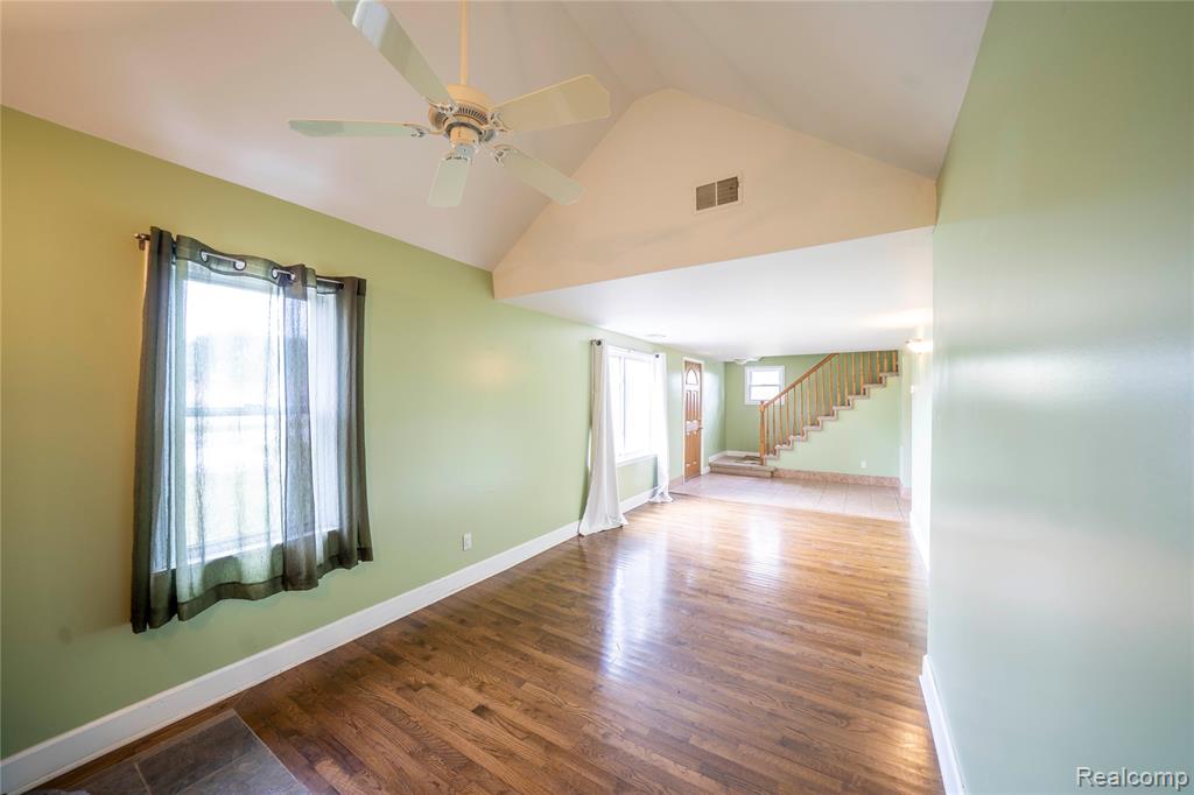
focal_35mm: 12
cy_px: 398
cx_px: 597
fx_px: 398
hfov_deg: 112.6
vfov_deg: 90.0
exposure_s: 1/4
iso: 100
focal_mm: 12
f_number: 5
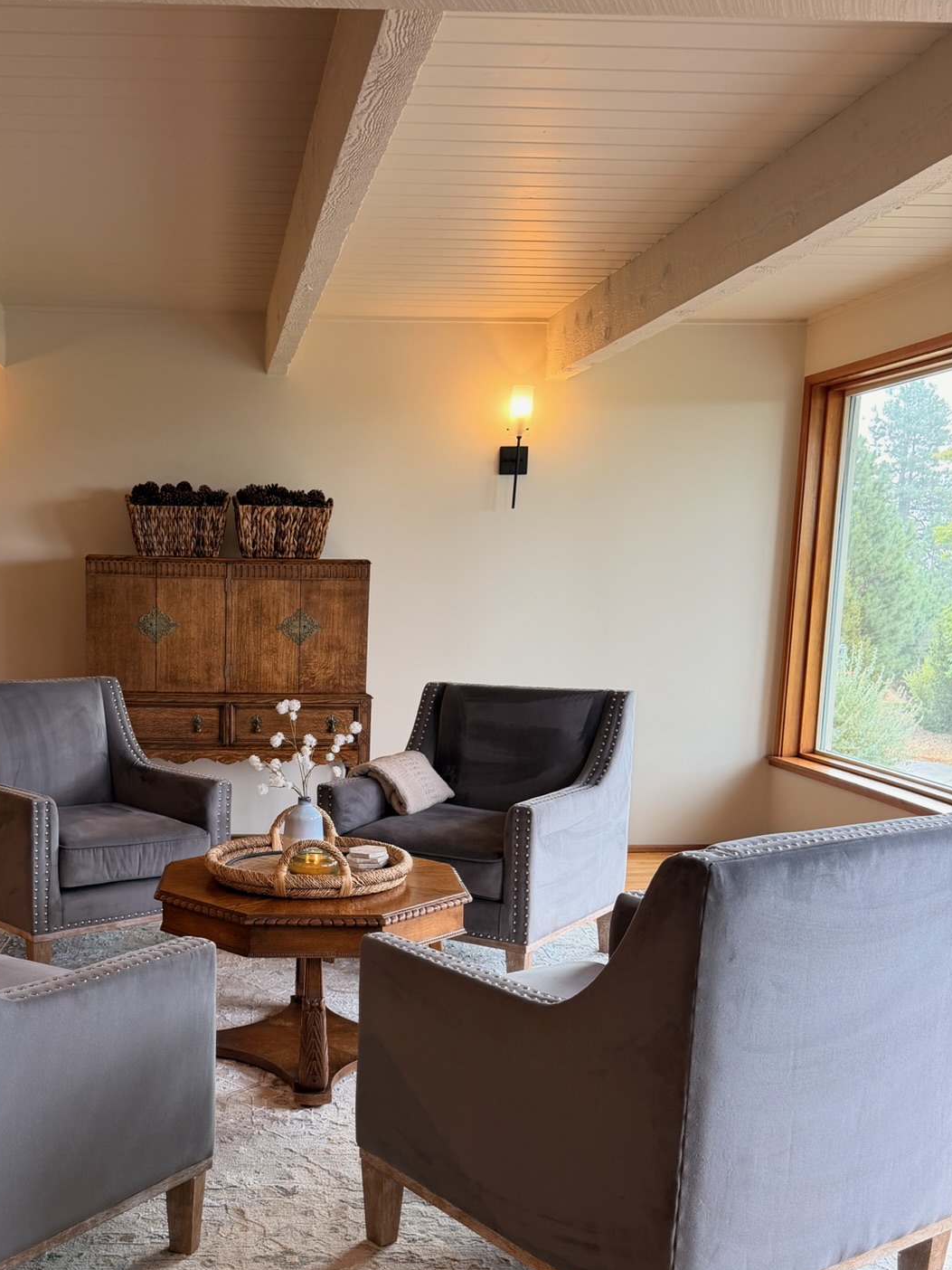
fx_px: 1283
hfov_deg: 39.8
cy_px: 816
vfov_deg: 51.9
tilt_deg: -11.7
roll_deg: -0.8
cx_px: 262
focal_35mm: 35
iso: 100
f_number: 1.78
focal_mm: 6.76
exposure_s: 1/60
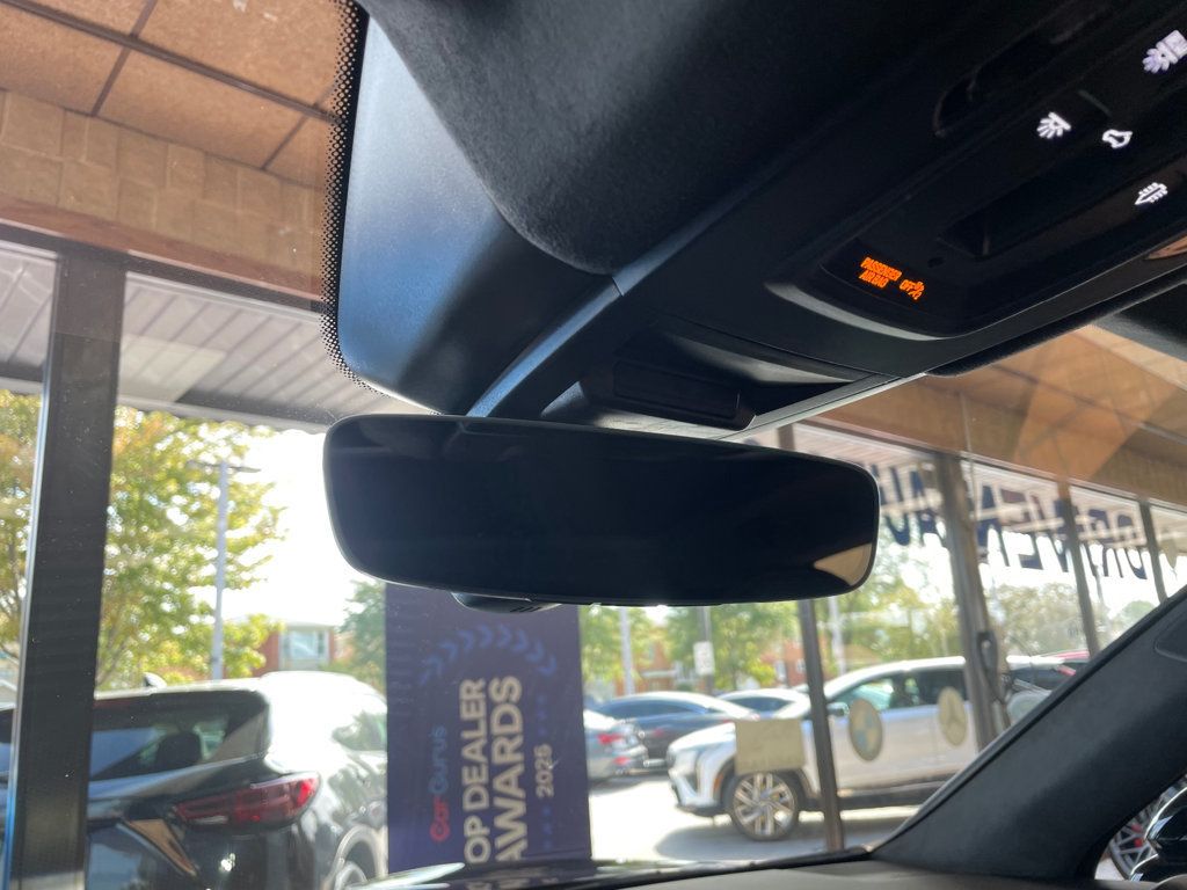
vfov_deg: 53.1
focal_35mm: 26
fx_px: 892
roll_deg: +3.6
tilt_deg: +15.0
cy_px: 445
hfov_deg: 67.3
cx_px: 594
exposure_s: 1/120
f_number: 1.6
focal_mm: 4.2
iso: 50
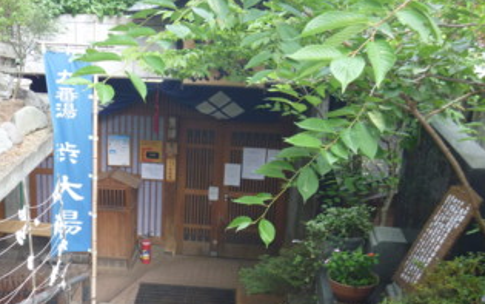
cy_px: 216
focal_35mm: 53
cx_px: 172
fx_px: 701
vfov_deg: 24.2
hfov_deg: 37.9
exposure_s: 1/30
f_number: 3.5
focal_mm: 6.3
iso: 160
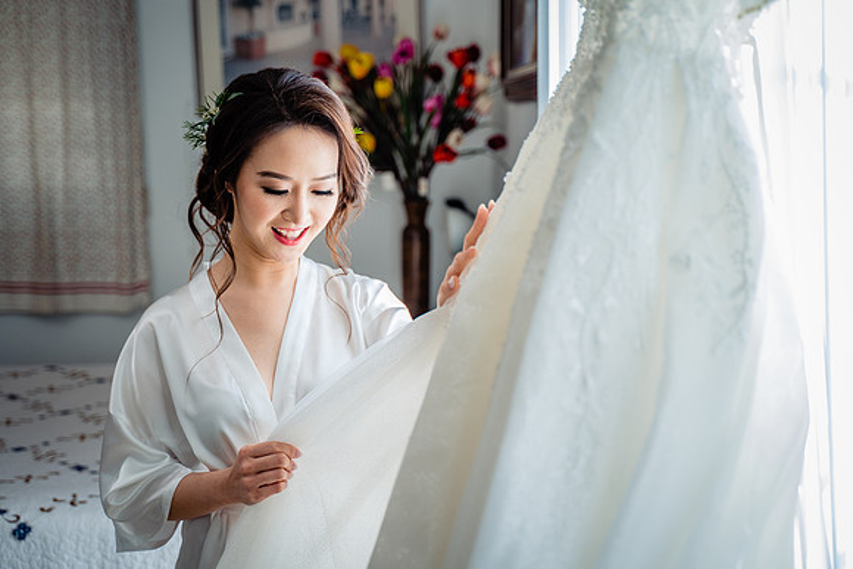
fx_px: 1256
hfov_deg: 37.5
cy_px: 284
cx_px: 426
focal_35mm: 53
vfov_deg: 25.5
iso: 250
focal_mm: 53
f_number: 2.8
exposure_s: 1/160
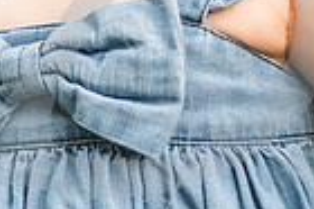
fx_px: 2526
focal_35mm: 290
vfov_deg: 4.7
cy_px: -82
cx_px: 74
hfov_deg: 7.1
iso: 100
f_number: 2.8
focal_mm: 70
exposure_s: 1/400
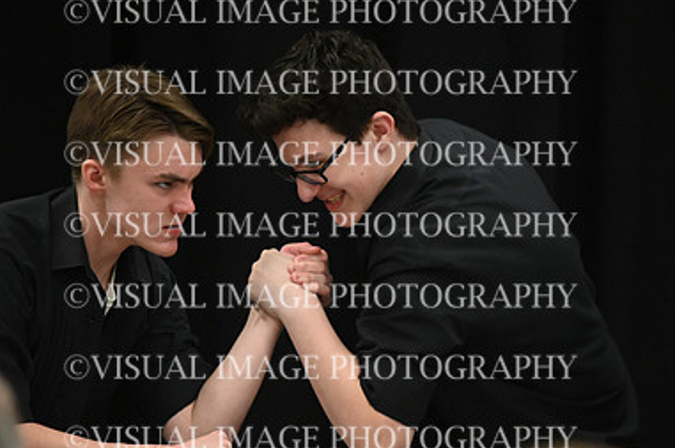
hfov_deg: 2.7
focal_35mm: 762
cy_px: 260
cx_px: 321
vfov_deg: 1.8
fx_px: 14269
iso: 8000
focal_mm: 500
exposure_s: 1/250
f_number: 6.3
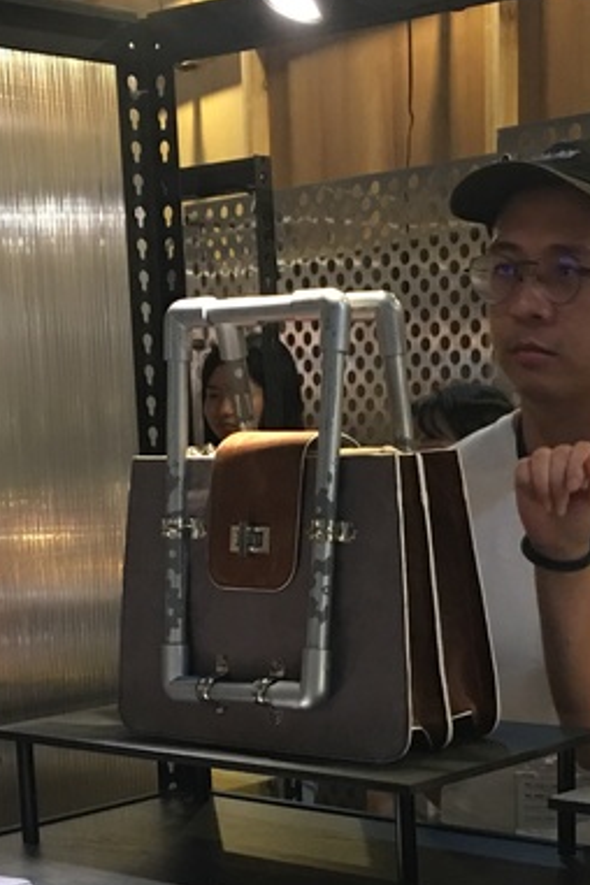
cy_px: 729
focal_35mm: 76
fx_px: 1868
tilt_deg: -8.1
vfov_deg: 26.1
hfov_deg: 17.9
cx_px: 393
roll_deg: +2.1
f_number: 2.2
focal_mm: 4.15
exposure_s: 1/15
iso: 80
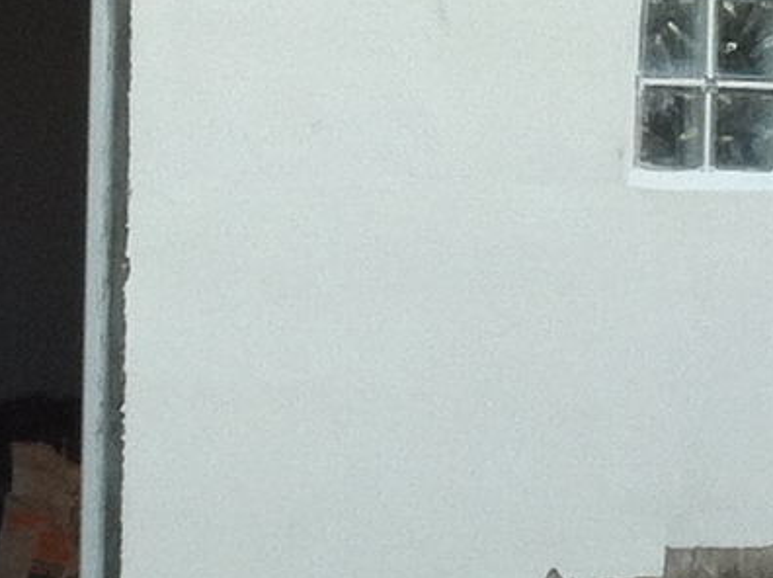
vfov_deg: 6.5
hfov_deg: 8.7
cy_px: 258
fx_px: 5108
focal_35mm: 229
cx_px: 500
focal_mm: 3.85
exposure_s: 1/137
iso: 80
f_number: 2.8
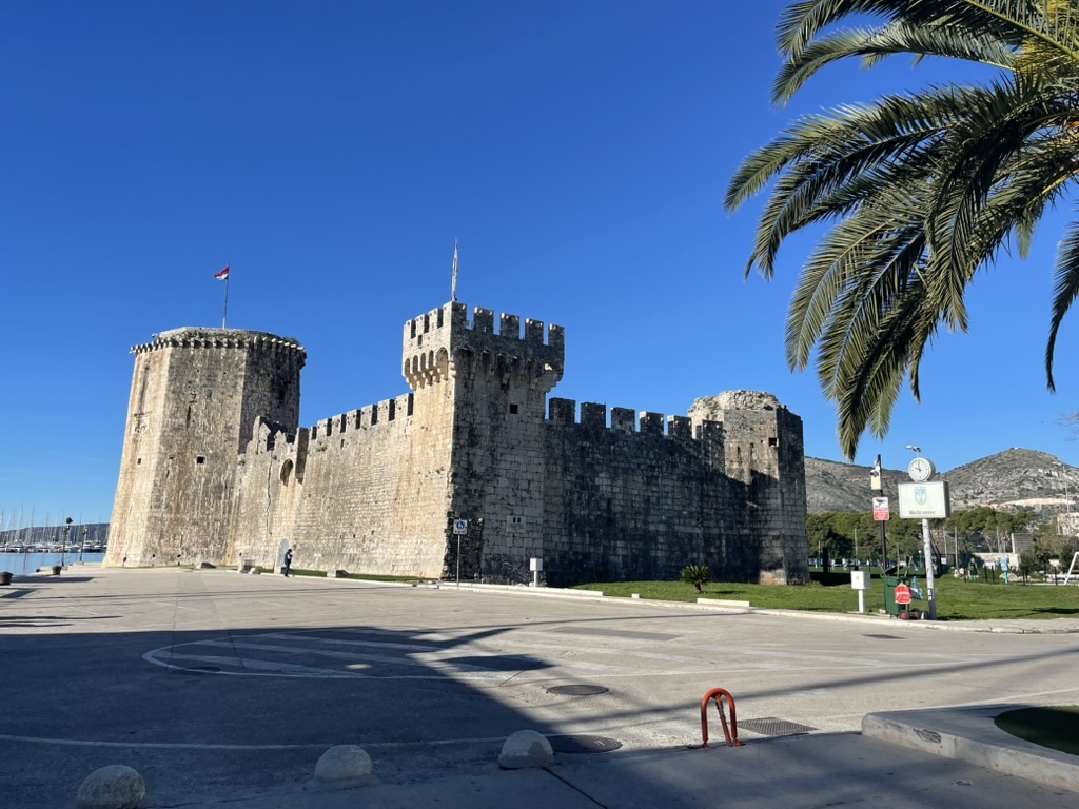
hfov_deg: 67.3
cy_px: 404
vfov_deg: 53.1
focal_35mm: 26
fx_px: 810
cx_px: 540
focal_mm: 5.1
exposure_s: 1/3788
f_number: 1.6
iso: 32
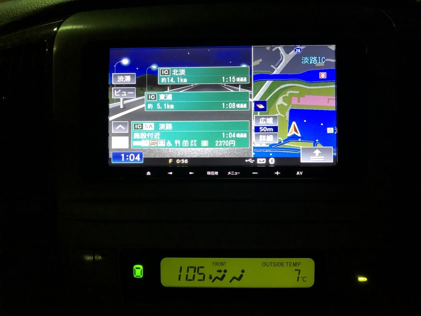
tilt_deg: -26.9
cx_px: 210
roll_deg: +2.1
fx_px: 341
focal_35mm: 28
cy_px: 158
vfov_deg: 49.7
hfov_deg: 63.4
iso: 64
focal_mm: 3.99
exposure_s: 1/16
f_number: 1.8
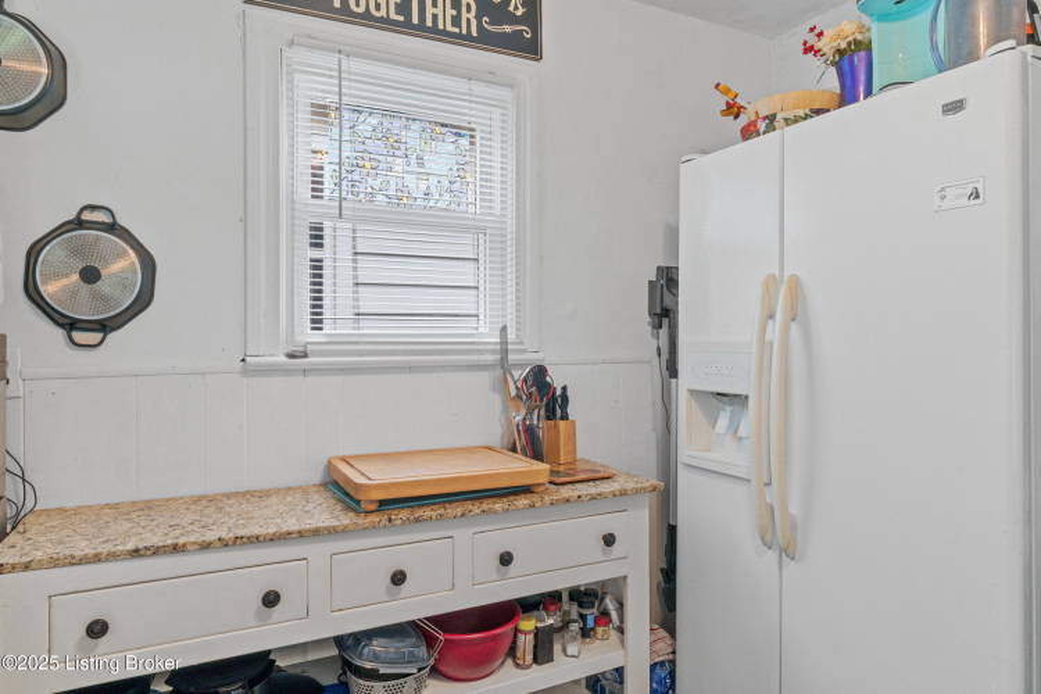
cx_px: 520
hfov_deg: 77.3
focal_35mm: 22
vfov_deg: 56.1
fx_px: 651
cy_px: 347
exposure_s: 1/6
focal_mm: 15
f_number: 9
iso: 400
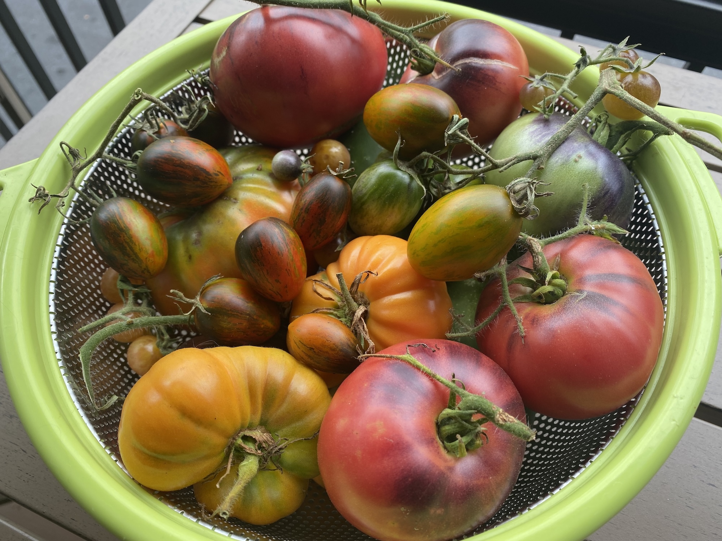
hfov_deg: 67.3
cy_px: 270
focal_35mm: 26
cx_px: 361
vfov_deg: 53.1
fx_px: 542
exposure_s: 1/226
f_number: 1.8
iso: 32
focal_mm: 4.25
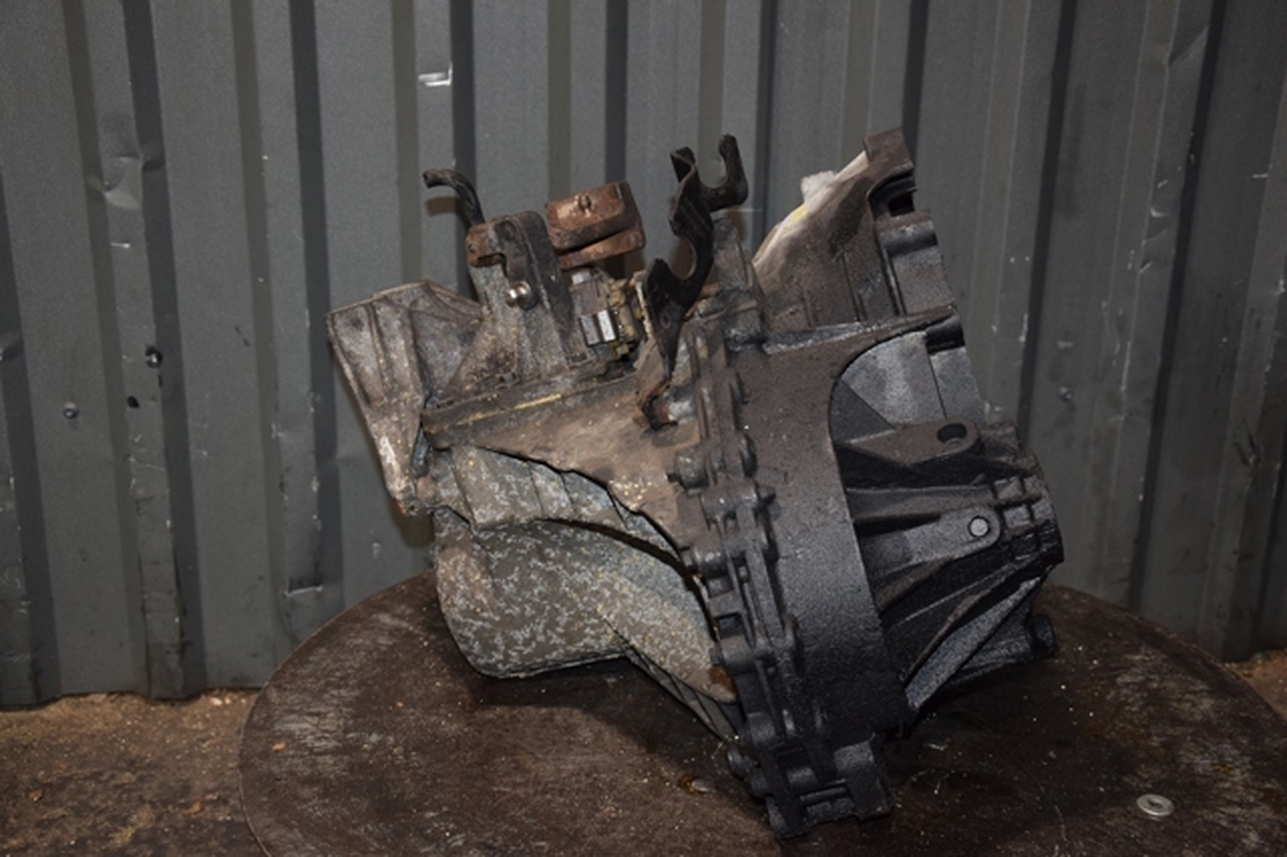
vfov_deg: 28.0
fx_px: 1715
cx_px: 644
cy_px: 428
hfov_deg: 41.1
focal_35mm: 48
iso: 800
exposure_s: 1/60
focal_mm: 32
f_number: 5
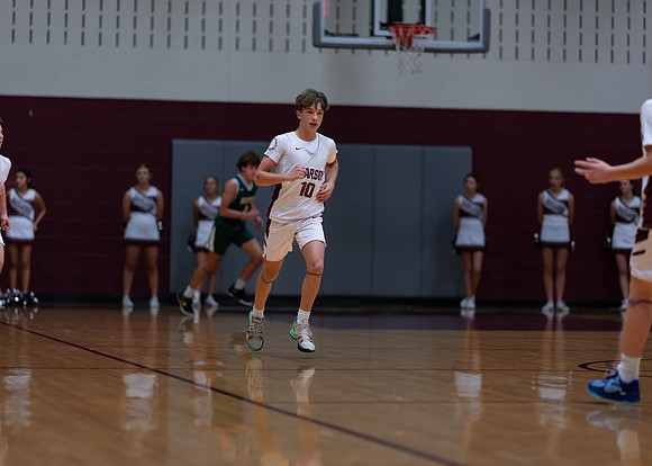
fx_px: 2619
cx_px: 326
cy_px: 233
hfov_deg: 14.2
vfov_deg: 10.2
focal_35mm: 141
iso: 1250
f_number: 1.8
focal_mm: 135
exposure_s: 1/1000
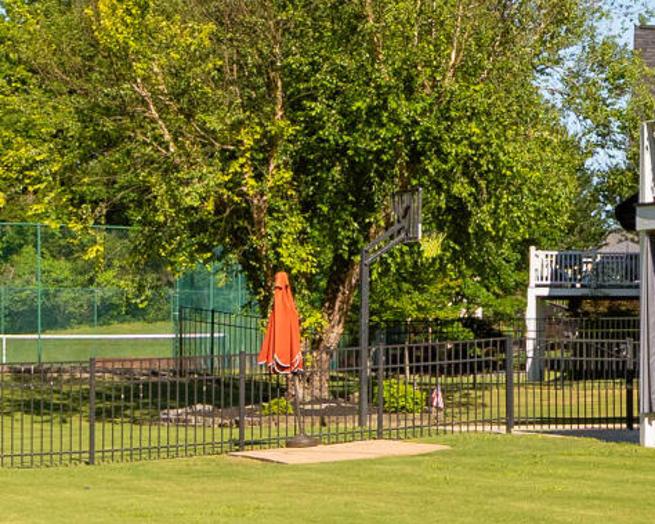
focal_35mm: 107
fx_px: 2074
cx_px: 945
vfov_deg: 14.4
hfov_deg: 16.5
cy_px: 317
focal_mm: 18
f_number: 7.1
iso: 320
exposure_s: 1/1000
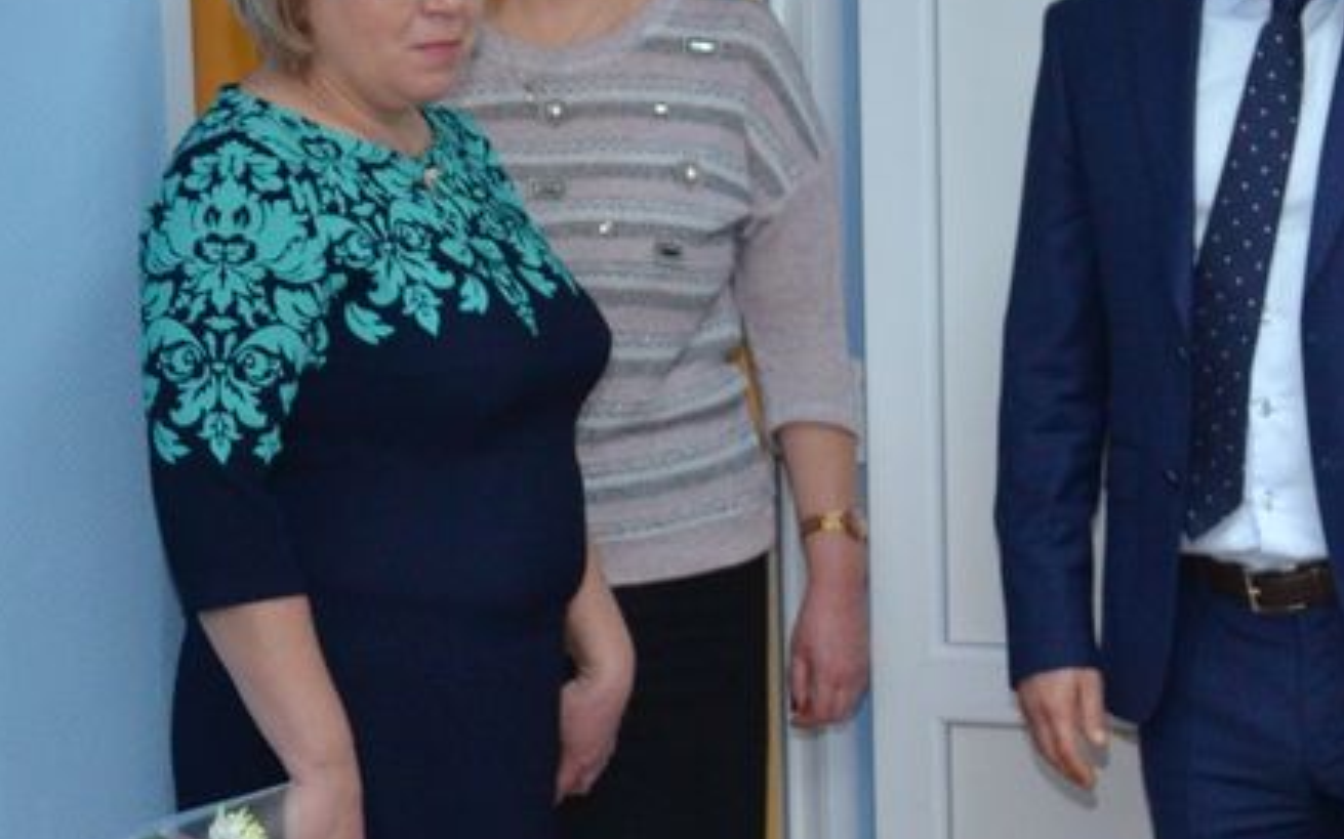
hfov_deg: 14.5
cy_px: 887
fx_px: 5017
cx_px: 1839
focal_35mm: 137
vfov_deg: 9.5
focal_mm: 28
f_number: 4
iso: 800
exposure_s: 1/200
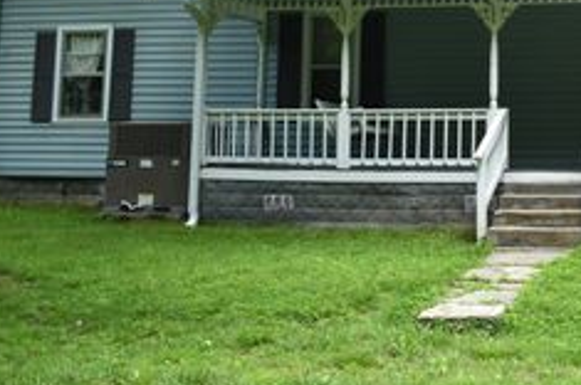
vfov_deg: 20.0
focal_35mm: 66
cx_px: 579
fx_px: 1064
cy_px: 19
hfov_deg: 28.7
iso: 400
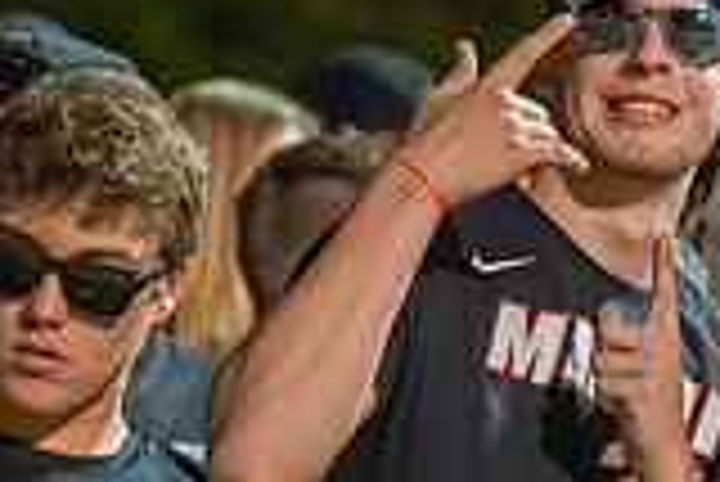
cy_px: 462
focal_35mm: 442
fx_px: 8848
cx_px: 1084
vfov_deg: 3.1
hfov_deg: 4.6
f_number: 2.8
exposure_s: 1/400
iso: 6400
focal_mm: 122
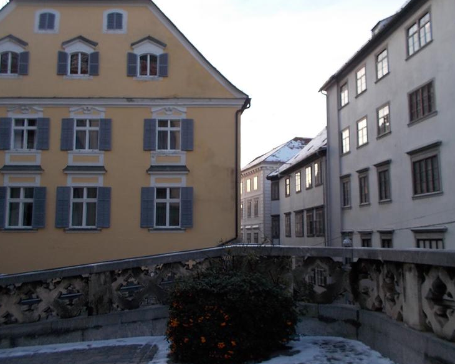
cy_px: 181
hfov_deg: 57.2
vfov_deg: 47.1
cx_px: 223
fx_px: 417
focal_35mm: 31
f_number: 3.3
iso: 80
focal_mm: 4.1
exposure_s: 1/50
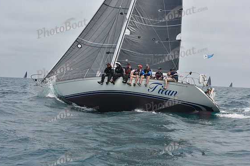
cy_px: 85
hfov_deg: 28.1
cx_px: 122
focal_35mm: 72
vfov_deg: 18.9
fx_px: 500
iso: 250
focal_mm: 70
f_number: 10
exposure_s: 1/800
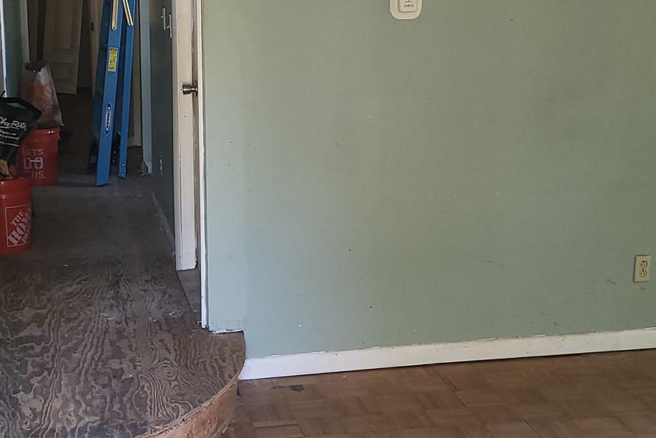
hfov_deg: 31.3
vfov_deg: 21.2
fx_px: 1166
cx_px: 244
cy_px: 188
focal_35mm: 64
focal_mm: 5.4
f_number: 1.8
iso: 125
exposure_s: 1/40
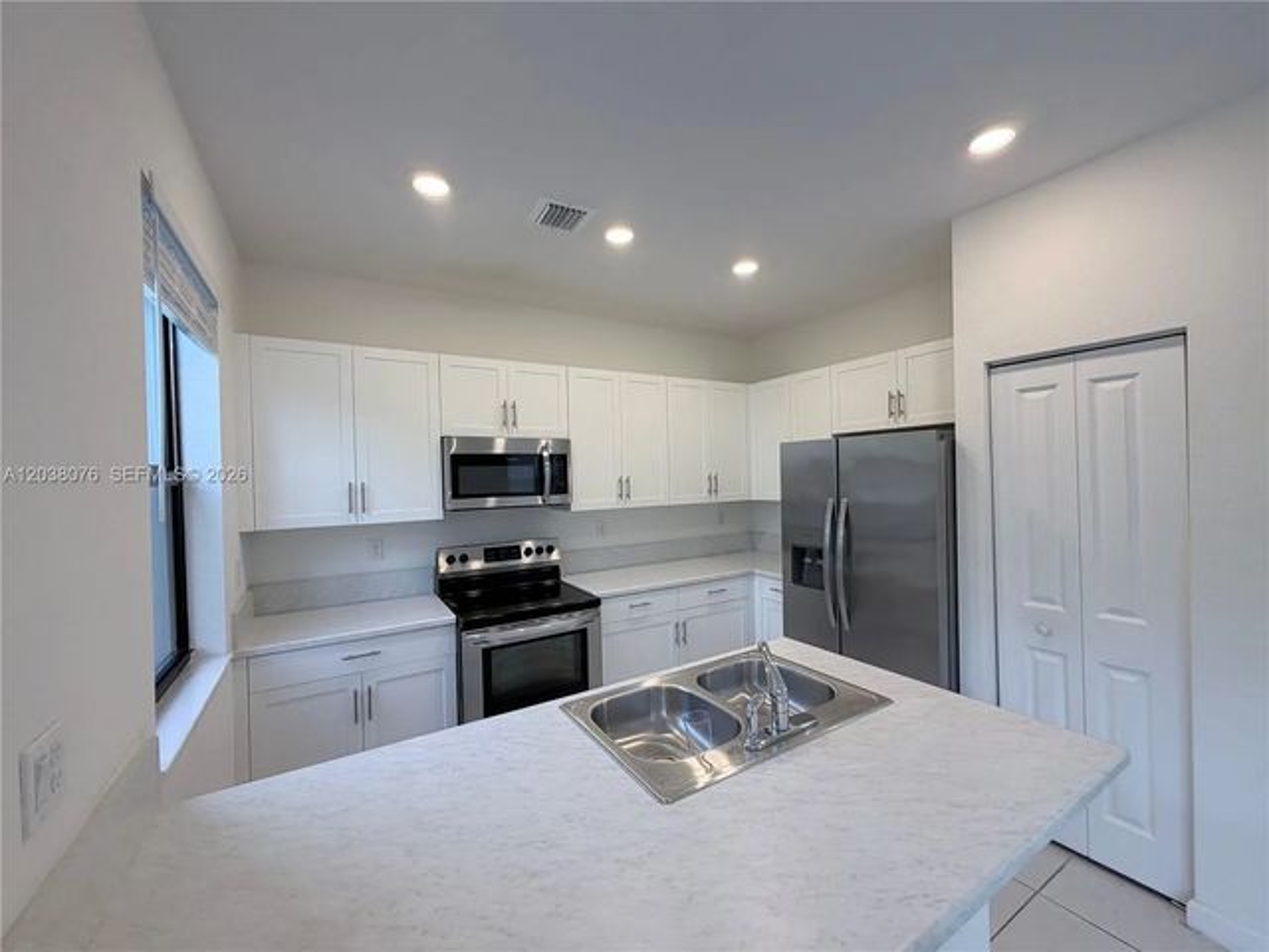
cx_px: 634
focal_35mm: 14
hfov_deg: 102.1
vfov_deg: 85.7
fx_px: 513
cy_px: 476
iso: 160
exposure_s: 1/120
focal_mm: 2.22
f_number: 2.2
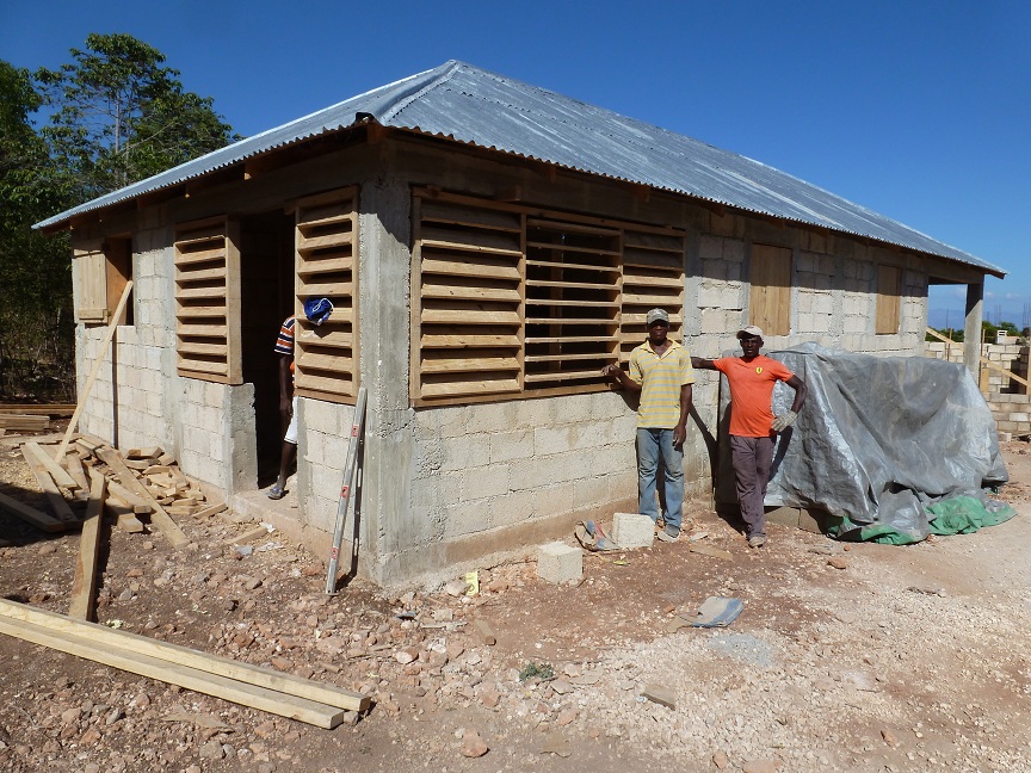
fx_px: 715
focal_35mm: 24
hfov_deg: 71.6
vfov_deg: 56.8
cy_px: 386
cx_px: 516
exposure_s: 1/640
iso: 100
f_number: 5.6
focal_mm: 4.3
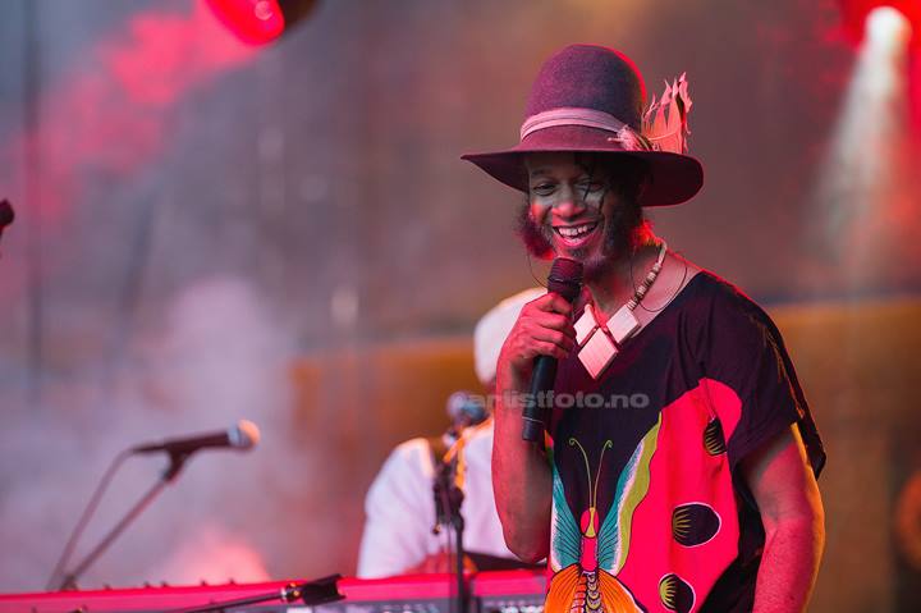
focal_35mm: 300
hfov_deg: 6.9
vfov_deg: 4.6
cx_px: 460
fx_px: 7669
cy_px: 306
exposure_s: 1/800
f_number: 2.8
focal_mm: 300
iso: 1250
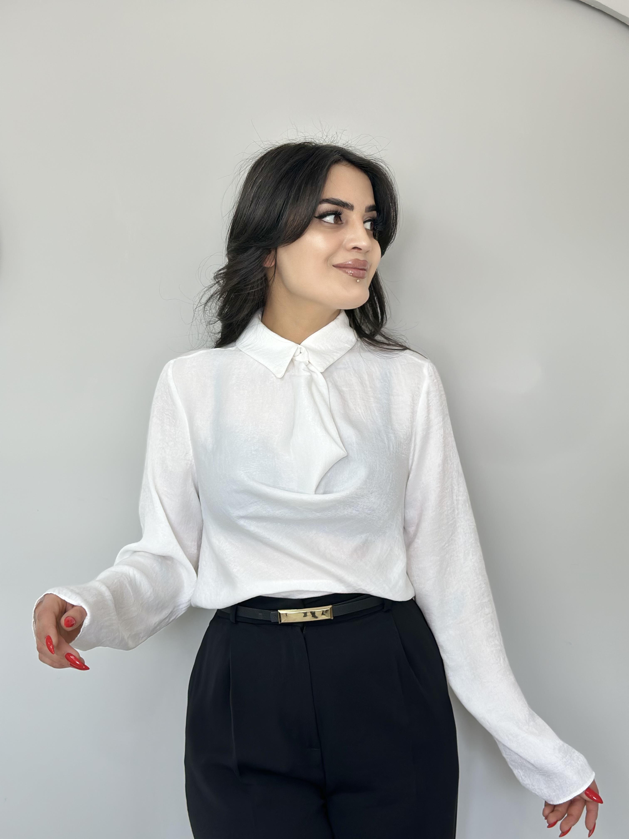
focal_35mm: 48
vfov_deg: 39.7
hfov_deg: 30.3
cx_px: 314
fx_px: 1163
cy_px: 420
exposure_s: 1/100
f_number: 1.78
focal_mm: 6.86
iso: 80
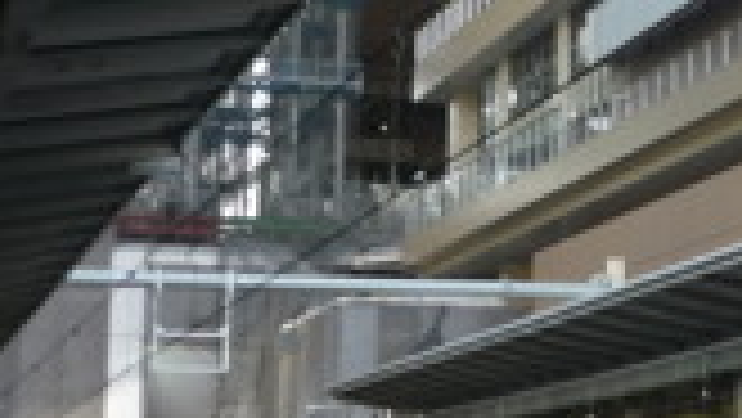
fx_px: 1929
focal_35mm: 98
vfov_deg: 12.3
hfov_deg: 20.5
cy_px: 40
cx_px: 859
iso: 100
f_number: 2.8
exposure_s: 1/100
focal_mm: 5.5
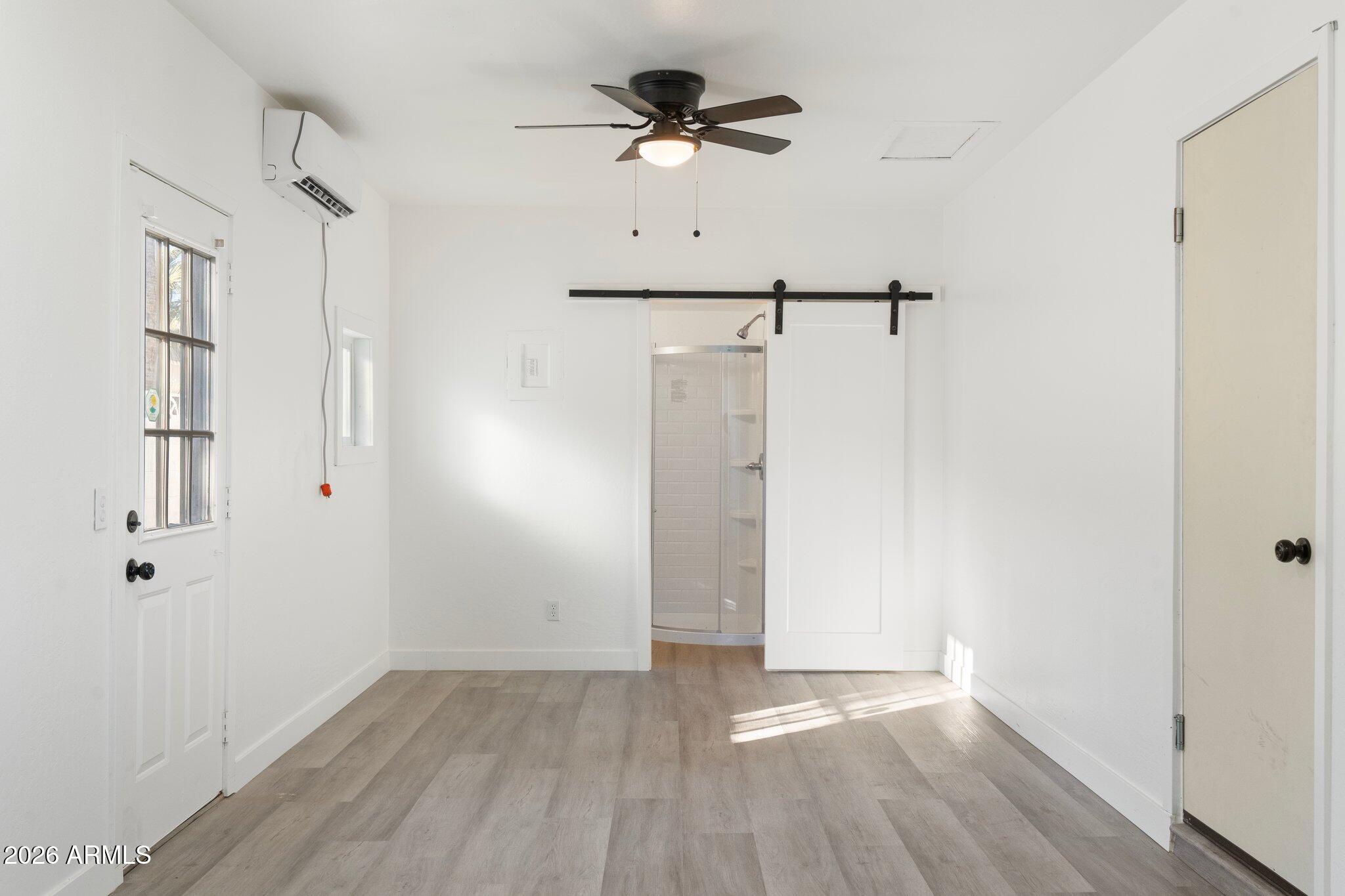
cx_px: 672
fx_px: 1158
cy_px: 448
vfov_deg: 42.3
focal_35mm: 31
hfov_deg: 60.3
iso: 1000
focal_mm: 31
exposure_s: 1/8
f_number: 8
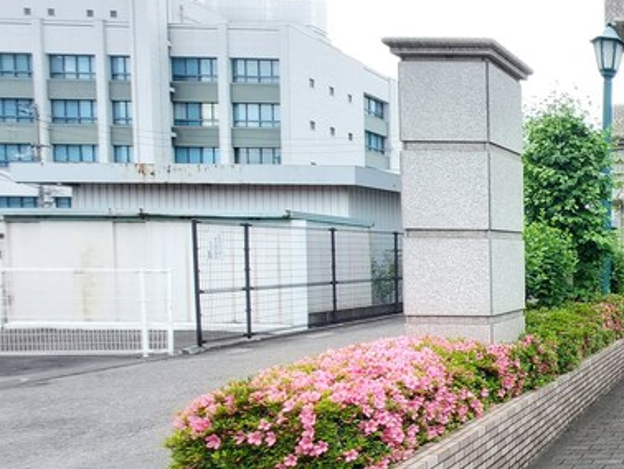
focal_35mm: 33
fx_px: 595
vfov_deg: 42.7
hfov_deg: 37.7
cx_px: 784
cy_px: 287
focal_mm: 1.74
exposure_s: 1/145
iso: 50
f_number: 2.2
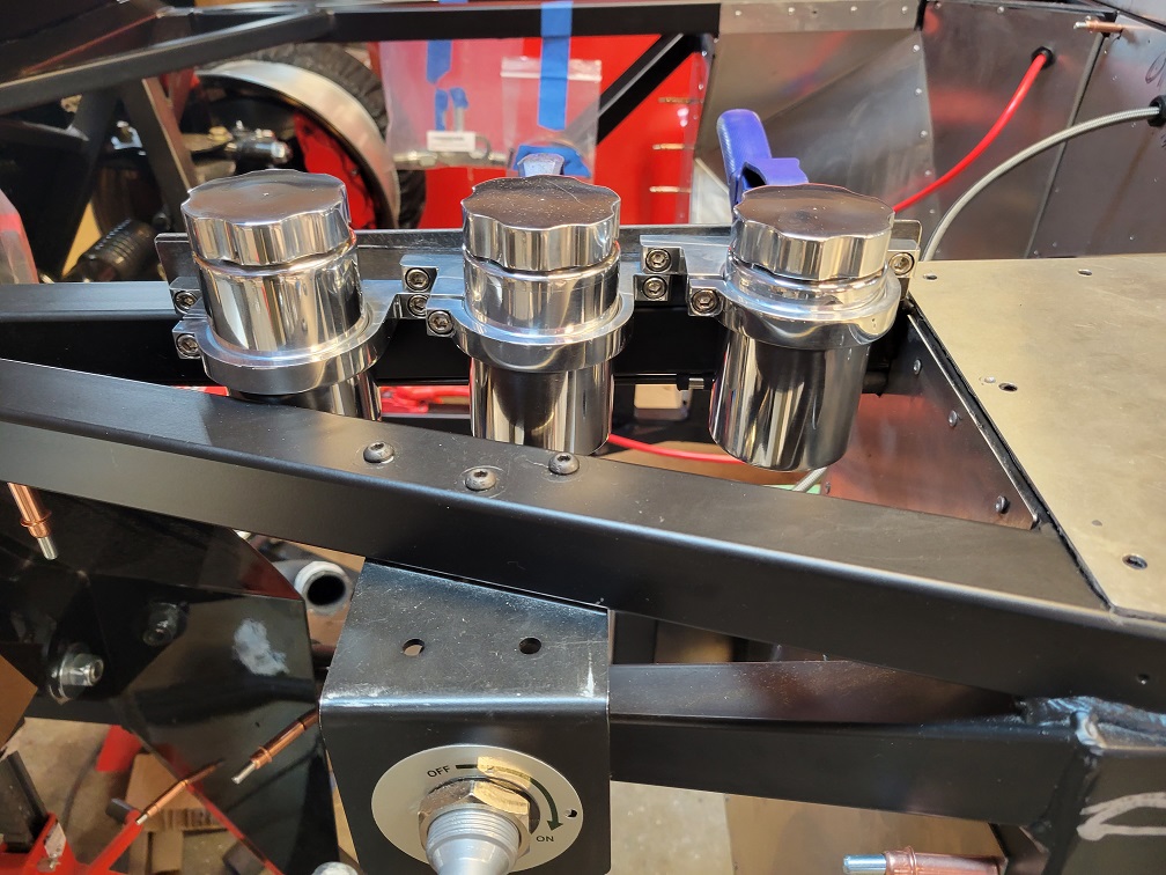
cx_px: 583
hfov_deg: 67.3
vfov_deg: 53.1
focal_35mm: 26
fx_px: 876
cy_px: 438
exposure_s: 1/40
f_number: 1.8
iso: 200
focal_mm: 5.4
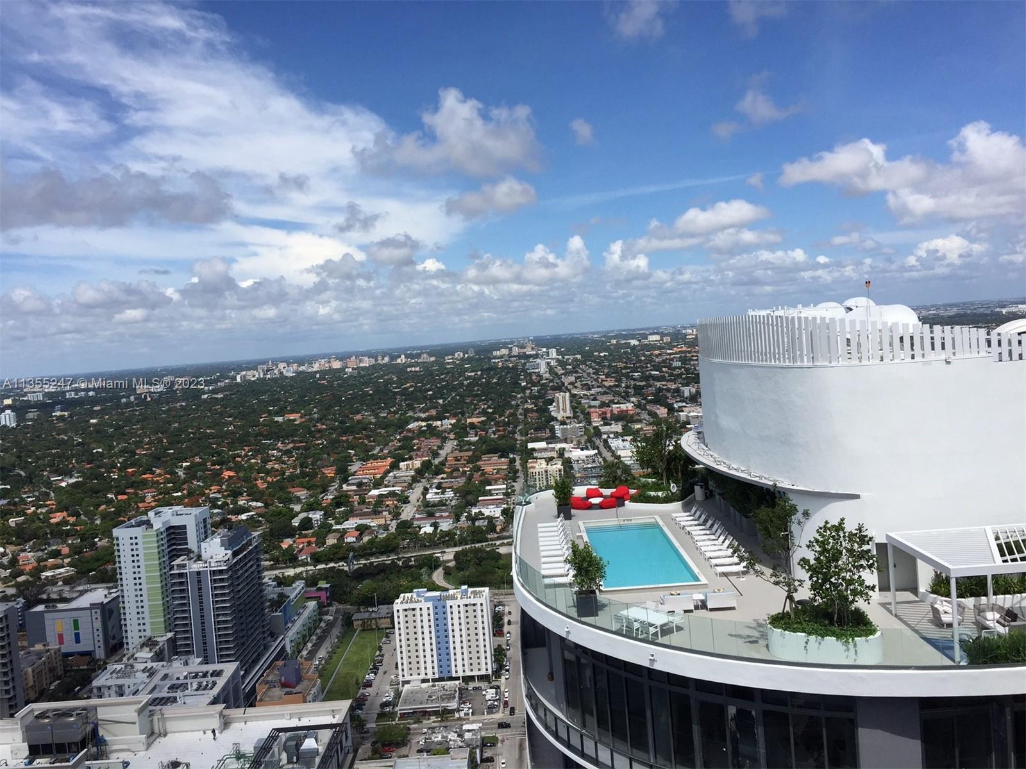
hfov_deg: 61.7
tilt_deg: -2.5
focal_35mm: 29
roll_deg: +3.3
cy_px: 384
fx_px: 860
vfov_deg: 48.2
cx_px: 513
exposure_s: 1/3968
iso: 32
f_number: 2.2
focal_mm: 4.15
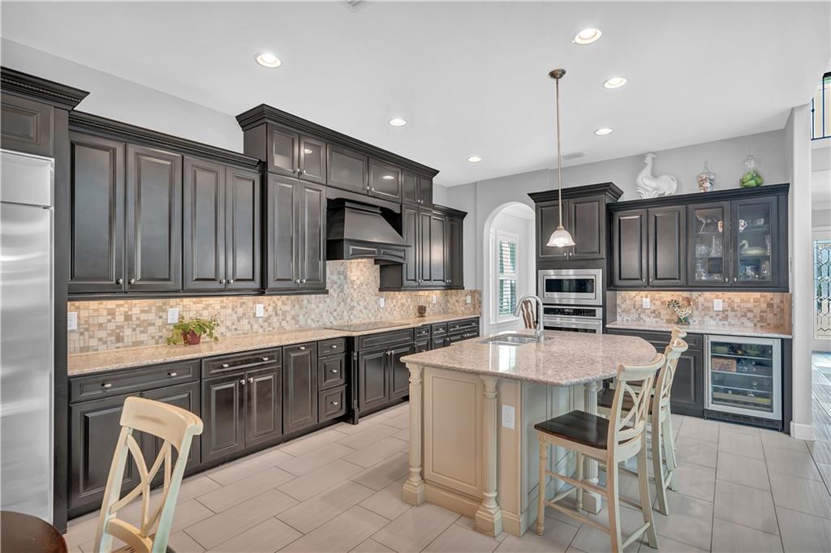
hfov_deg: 95.0
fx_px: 381
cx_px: 416
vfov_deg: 72.0
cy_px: 276
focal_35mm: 16
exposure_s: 1/8
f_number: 5.6
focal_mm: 11
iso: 320
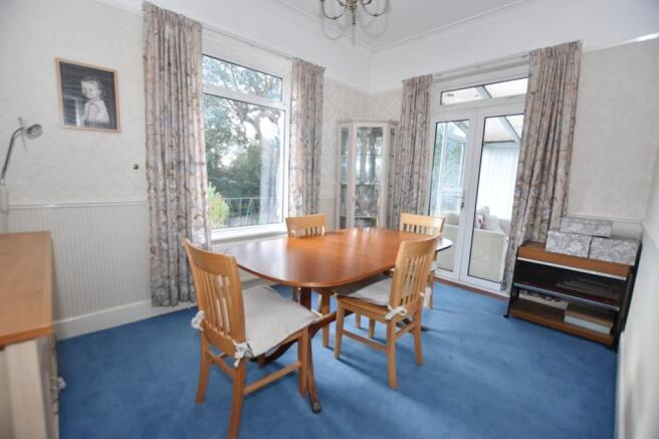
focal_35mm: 15
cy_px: 220
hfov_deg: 100.4
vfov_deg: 77.3
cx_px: 330
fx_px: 274
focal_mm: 10
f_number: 3.5
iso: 800
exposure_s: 1/160
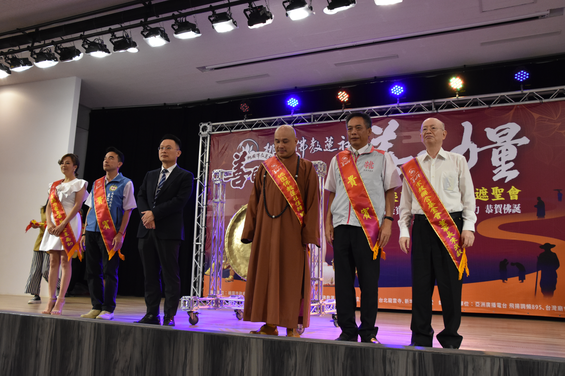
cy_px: 188
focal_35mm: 32
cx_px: 282
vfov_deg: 41.7
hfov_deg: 59.5
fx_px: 494
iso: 1600
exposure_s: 1/160
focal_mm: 21
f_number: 6.3
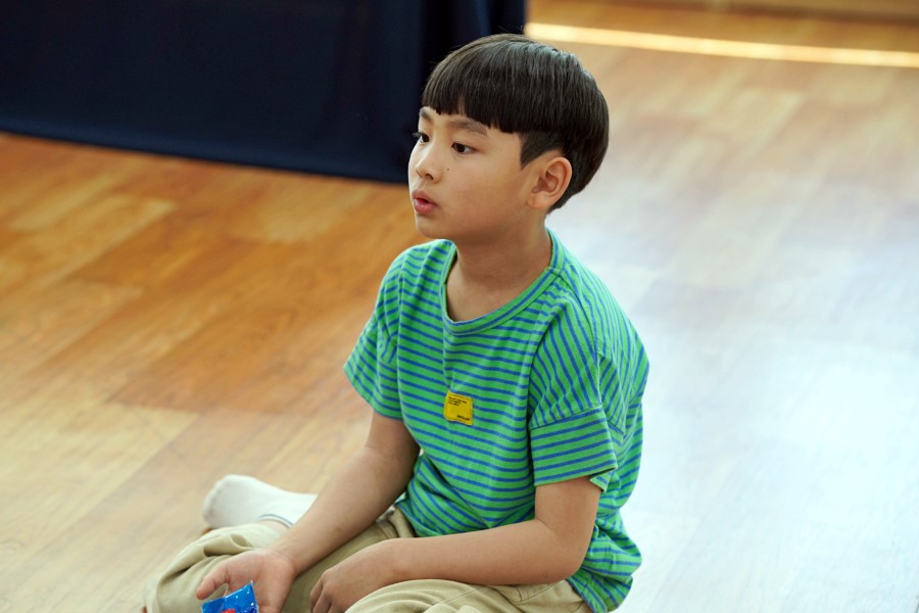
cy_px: 306
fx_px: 2884
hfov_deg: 18.1
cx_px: 460
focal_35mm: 113
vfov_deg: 12.1
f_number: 4
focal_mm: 113
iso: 1000
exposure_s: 1/160
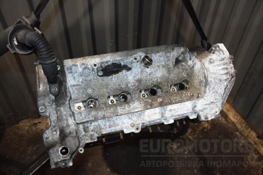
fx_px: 263
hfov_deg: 53.1
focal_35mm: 36
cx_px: 132
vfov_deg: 36.9
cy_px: 88
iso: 800
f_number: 5
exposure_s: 1/60
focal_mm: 24
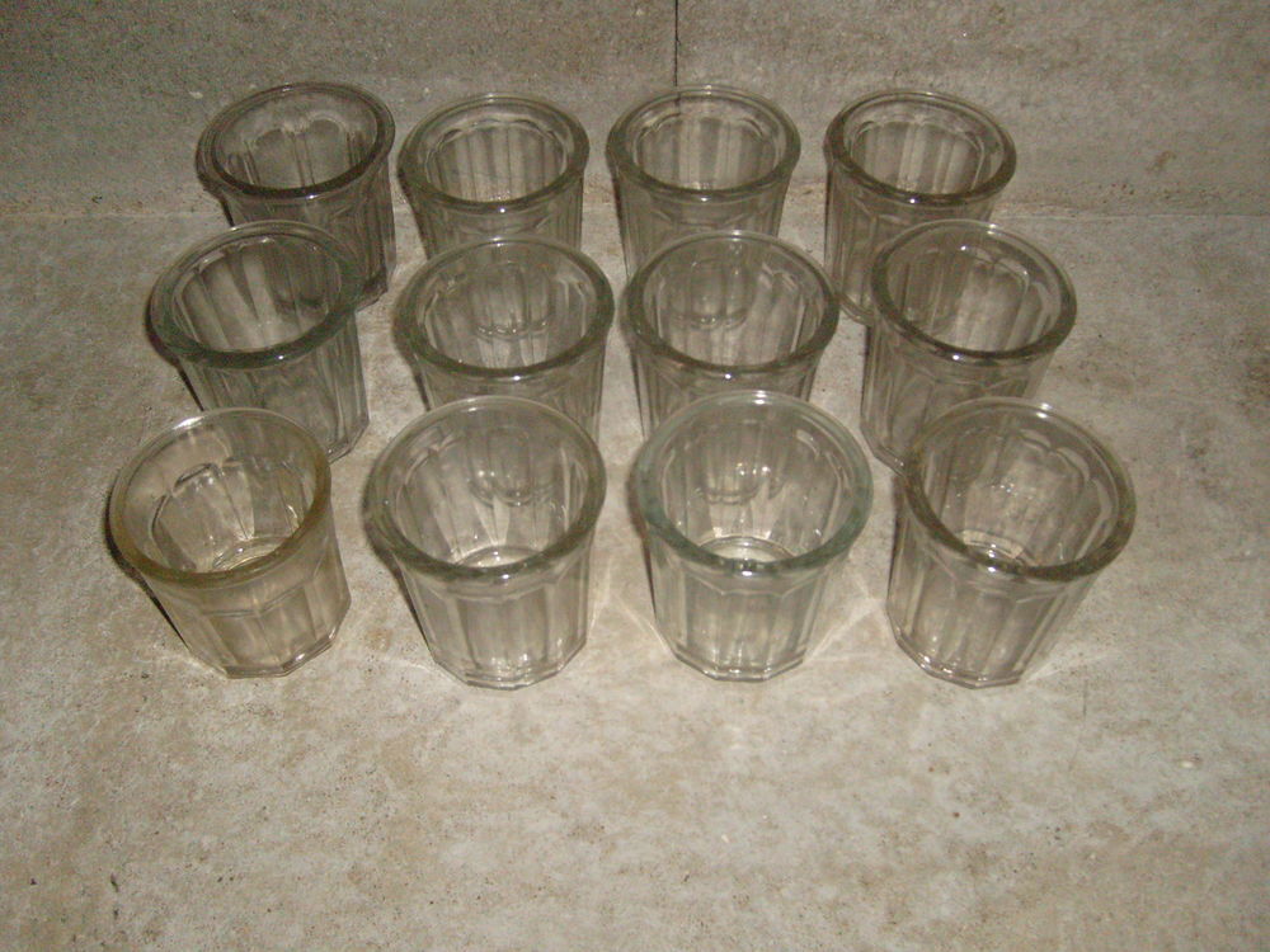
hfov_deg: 52.6
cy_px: 476
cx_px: 635
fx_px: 1284
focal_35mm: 35
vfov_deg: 40.7
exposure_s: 1/45
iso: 400
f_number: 2.8
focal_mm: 5.8
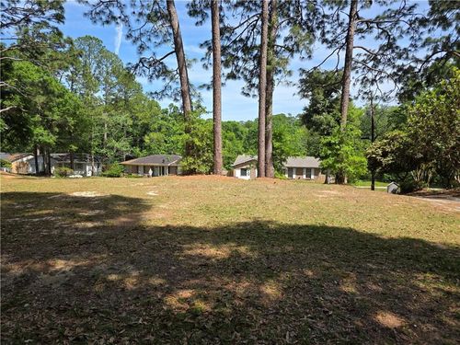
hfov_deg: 73.9
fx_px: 306
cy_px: 172
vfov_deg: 58.9
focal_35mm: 23
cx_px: 230
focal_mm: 6.3
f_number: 1.7
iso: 80
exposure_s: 1/3291
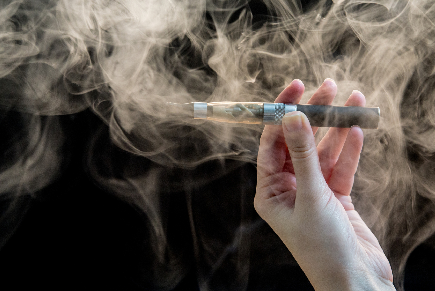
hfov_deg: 22.6
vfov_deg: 15.2
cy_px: 126
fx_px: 1088
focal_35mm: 90
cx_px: 208
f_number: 5.6
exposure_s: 1/100
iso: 640
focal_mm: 75
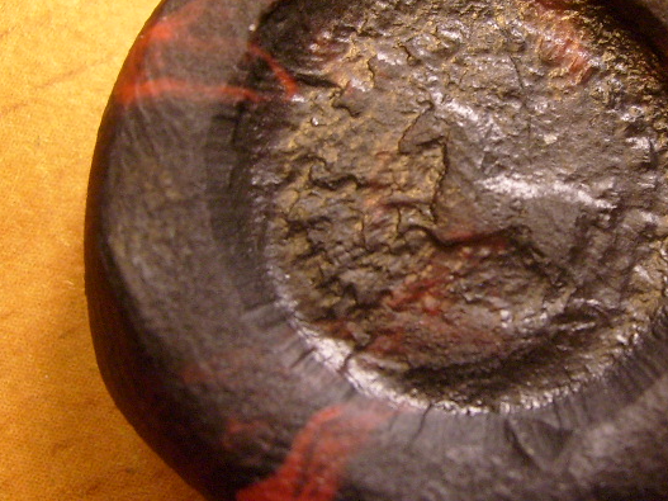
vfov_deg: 21.6
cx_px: 482
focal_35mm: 68
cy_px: 207
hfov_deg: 28.2
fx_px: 1312
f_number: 2.8
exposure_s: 1/90
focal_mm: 5.8
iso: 100
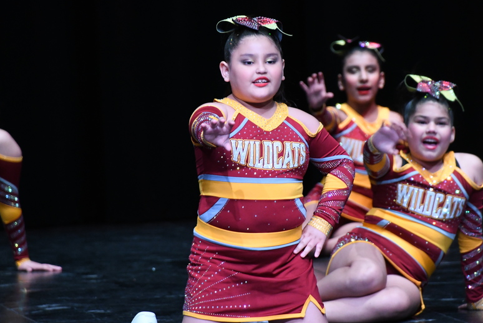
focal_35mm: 595
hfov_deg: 3.5
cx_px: 275
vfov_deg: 2.3
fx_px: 7987
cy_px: 150
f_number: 7.1
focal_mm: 300
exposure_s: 1/125
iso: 3200
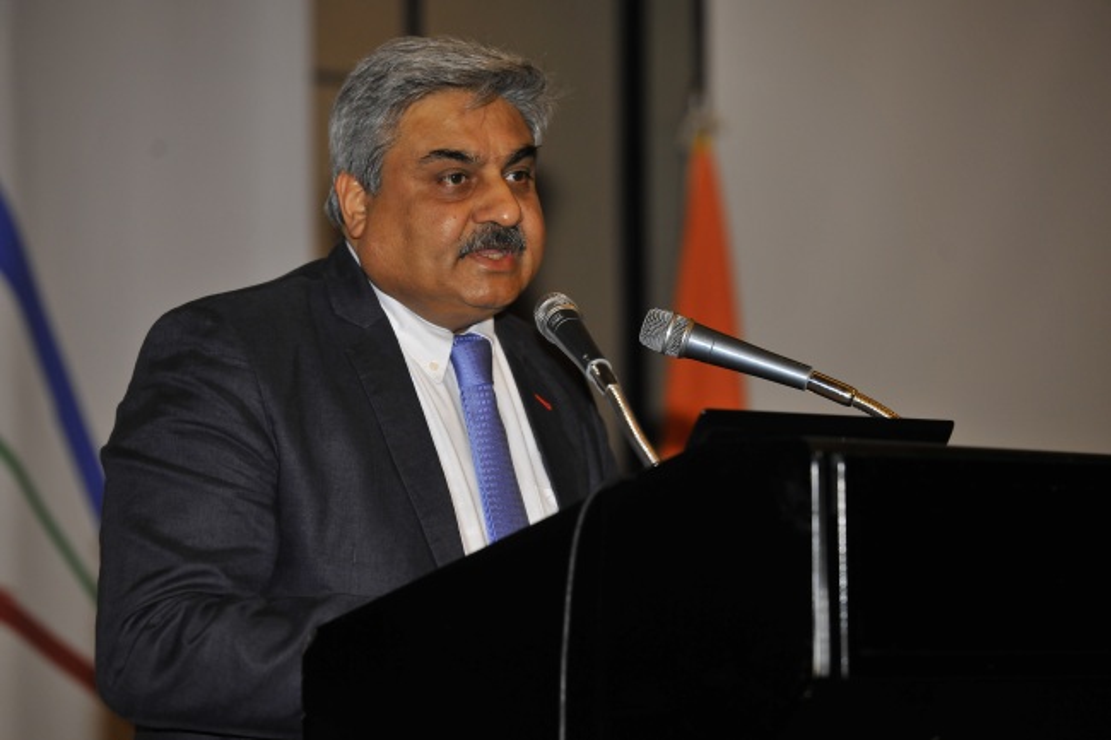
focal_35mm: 160
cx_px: 556
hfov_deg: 12.8
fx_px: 4936
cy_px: 370
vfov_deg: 8.6
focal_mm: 160
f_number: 4
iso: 800
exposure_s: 1/400
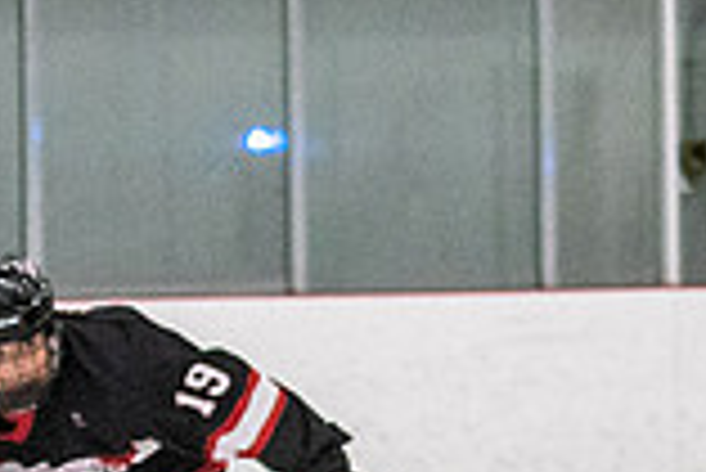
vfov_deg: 2.5
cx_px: 1018
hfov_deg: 3.7
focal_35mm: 556
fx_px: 10914
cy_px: 756
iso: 1600
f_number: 2.8
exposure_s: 1/800
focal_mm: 70
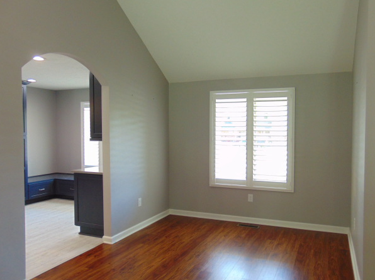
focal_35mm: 28
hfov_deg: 63.4
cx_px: 200
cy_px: 143
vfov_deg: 49.7
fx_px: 303
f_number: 3
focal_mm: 4.5
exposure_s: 1/30
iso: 160
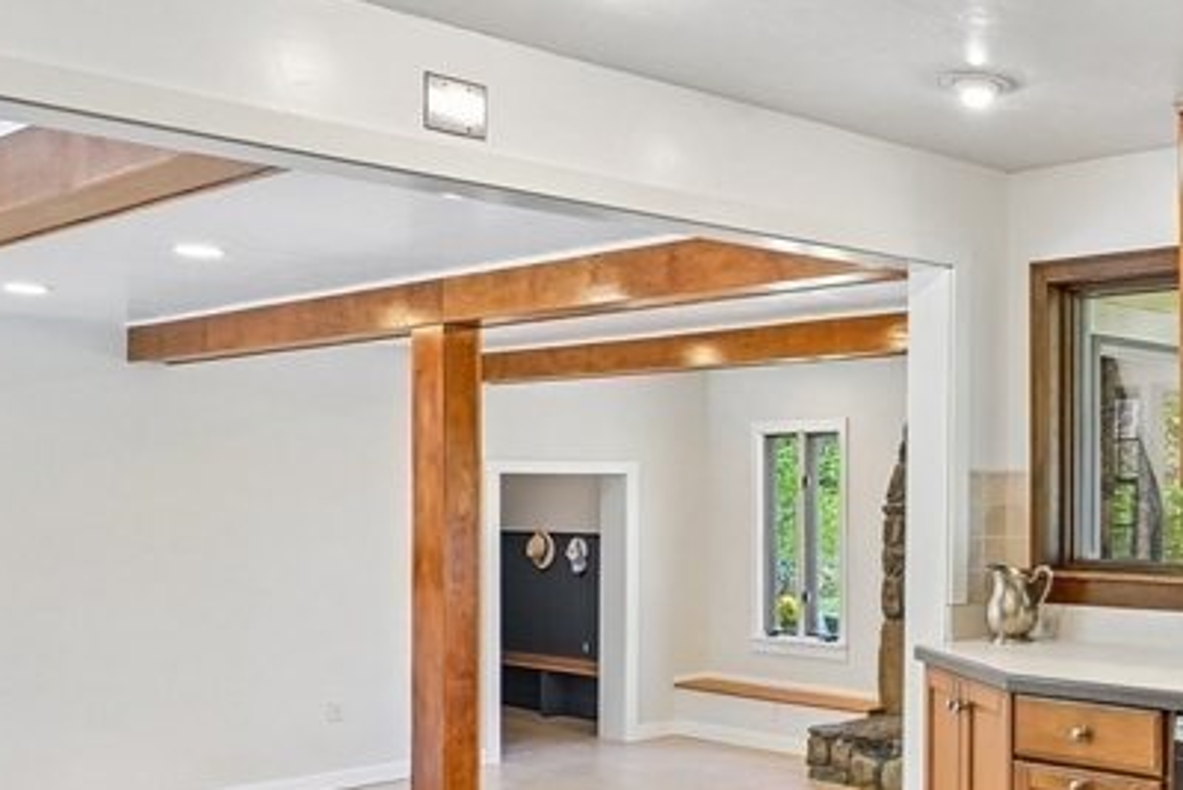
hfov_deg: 38.3
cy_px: 481
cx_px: 1337
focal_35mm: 41
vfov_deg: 32.5
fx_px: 1348
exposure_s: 1/13
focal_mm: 16
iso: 400
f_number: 8
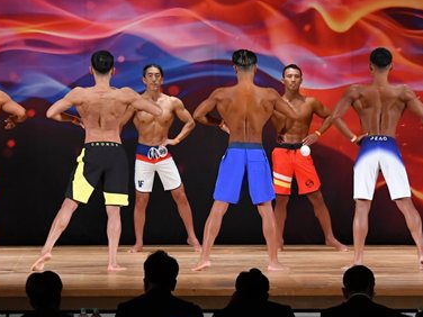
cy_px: 130
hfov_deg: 9.8
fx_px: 2468
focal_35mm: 202
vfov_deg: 7.4
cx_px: 246
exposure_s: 1/400
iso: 3200
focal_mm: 68
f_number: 5.6
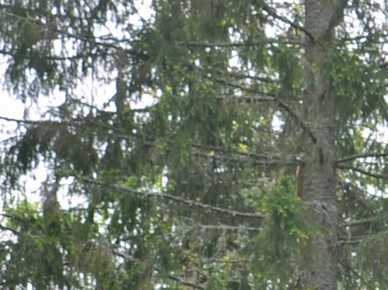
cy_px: 543
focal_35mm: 283
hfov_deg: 7.0
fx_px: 3170
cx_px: 398
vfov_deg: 5.2
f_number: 7.1
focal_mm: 30
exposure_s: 1/200
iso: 200
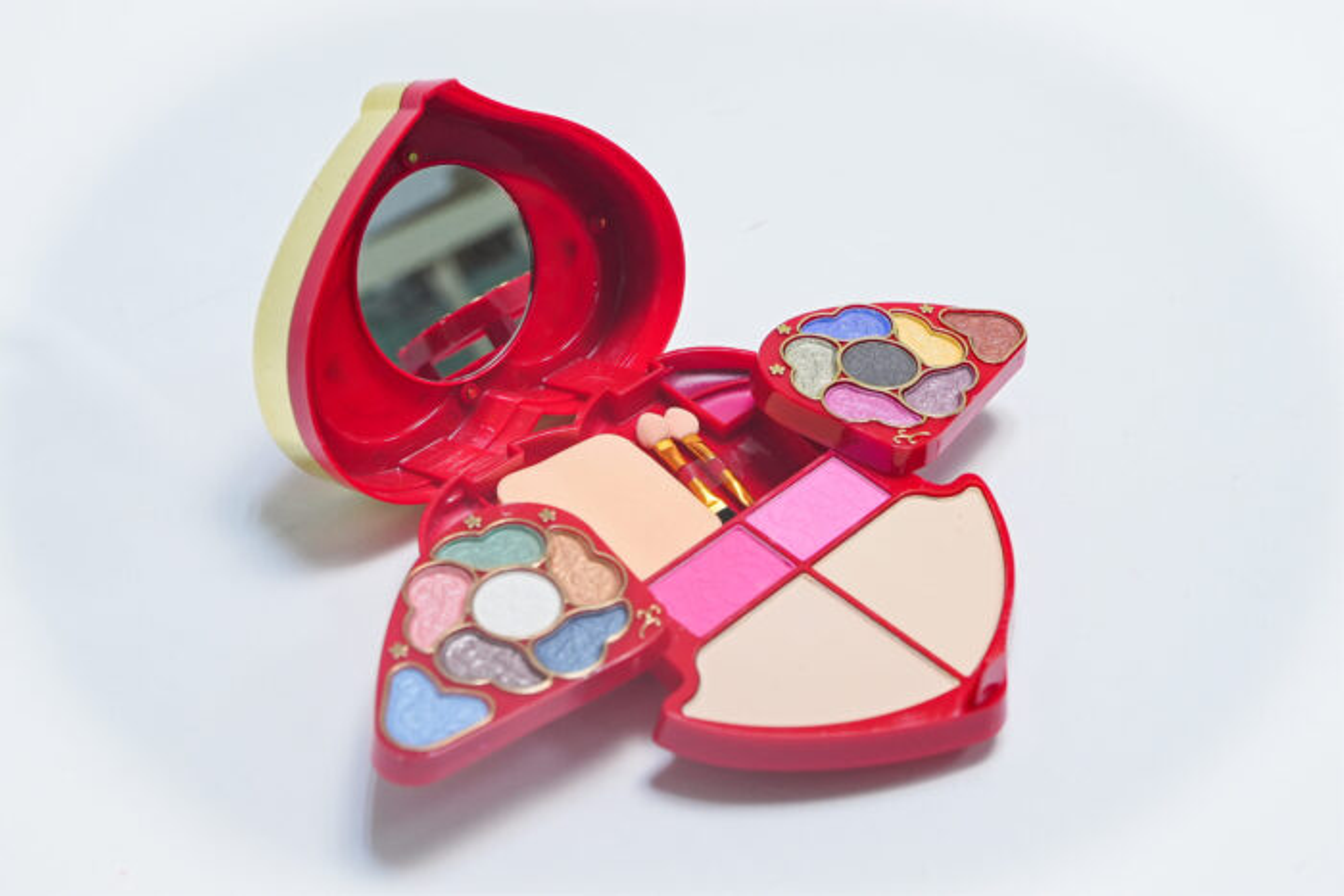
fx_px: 1792
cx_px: 672
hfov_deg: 41.1
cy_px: 448
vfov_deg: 28.1
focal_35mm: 48
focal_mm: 32
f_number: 5
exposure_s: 1/160
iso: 800
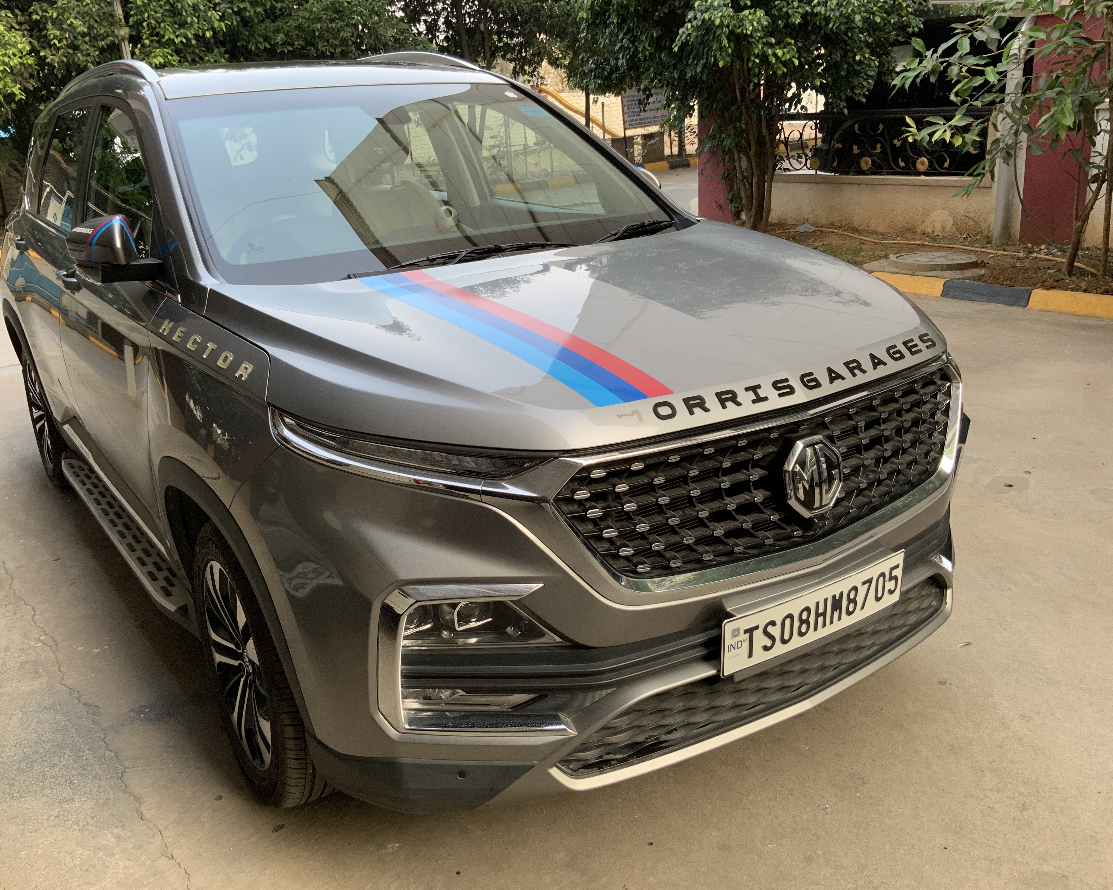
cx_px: 511
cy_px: 456
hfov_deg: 57.1
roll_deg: +3.7
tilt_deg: -19.7
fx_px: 1021
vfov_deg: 47.1
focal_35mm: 31
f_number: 1.8
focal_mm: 3
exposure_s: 1/122
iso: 50
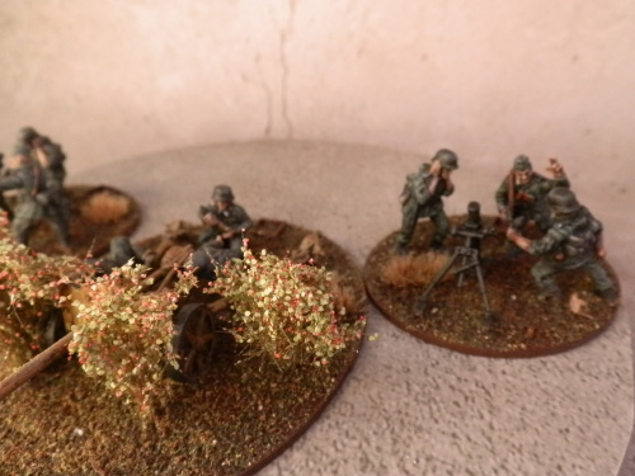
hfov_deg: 59.9
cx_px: 330
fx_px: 550
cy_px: 225
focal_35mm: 30
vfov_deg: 46.8
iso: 400
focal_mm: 5
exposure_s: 1/80
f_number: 3.1
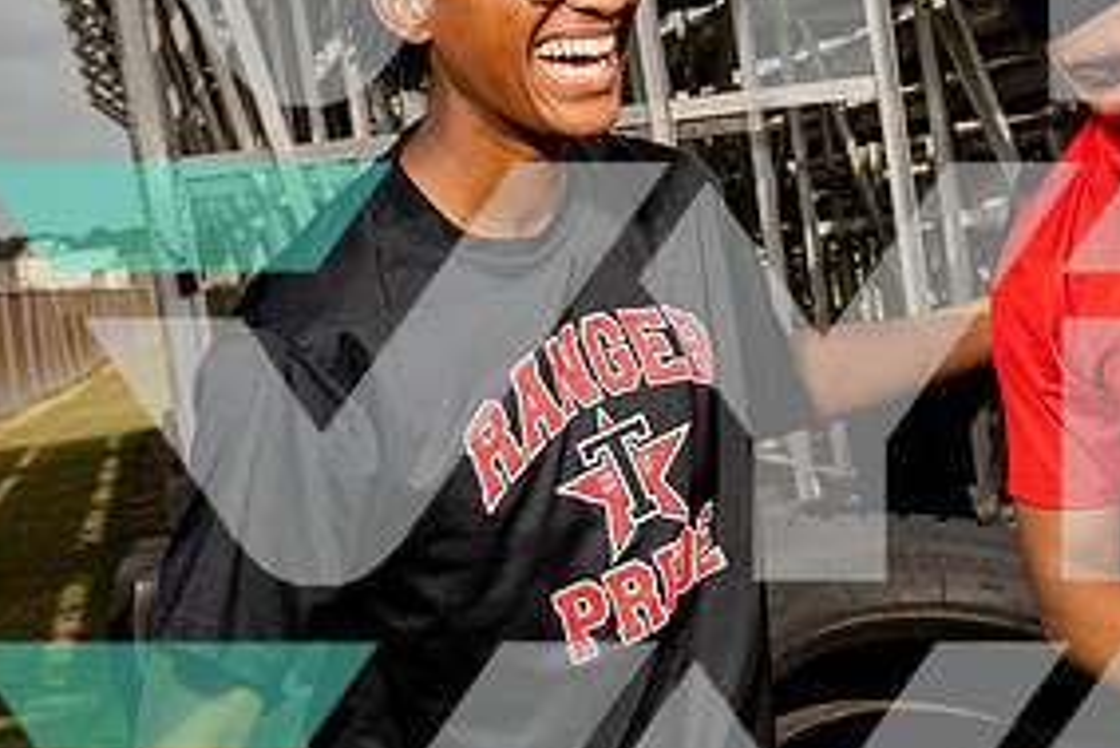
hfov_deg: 24.7
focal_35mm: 80
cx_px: 985
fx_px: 2490
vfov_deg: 17.1
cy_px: 374
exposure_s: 1/250
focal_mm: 39
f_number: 8
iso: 100
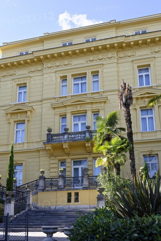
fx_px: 185
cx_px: 78
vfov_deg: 66.4
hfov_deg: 47.1
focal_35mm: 28
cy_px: 124
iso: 160
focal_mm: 26.5
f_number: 5
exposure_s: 1/250
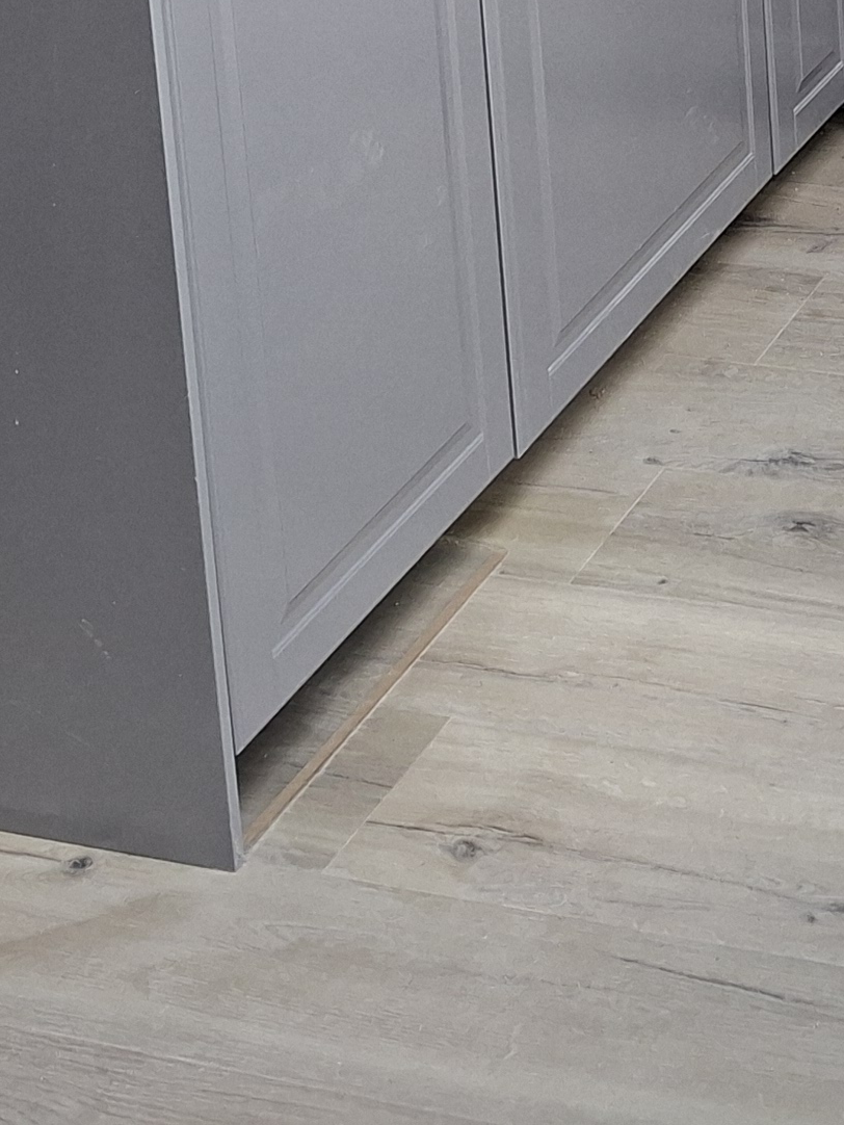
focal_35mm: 85
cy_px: -434
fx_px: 2762
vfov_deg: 20.5
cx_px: 1047
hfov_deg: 16.6
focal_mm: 5.54
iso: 200
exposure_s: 1/100
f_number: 1.8
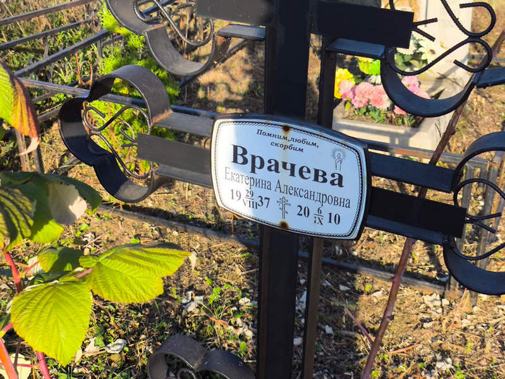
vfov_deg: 29.1
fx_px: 730
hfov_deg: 38.2
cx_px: 252
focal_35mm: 50
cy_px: 190
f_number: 1.7
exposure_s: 1/954
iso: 50
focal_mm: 4.71
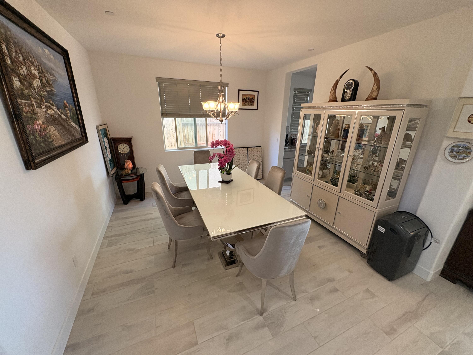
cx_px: 236
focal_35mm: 14
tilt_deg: -18.7
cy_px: 178
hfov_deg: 102.1
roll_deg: -0.4
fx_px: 191
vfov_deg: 85.7
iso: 160
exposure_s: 1/60
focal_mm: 2.22
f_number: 2.2
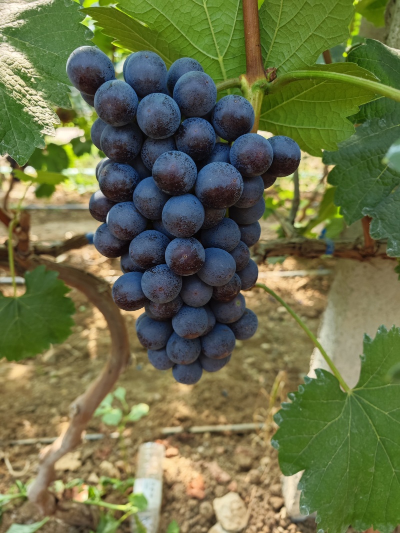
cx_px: 200
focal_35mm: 23
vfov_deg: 73.9
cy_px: 266
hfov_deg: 58.9
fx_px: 354
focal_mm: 8.72
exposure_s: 1/101
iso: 160
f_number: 2.8
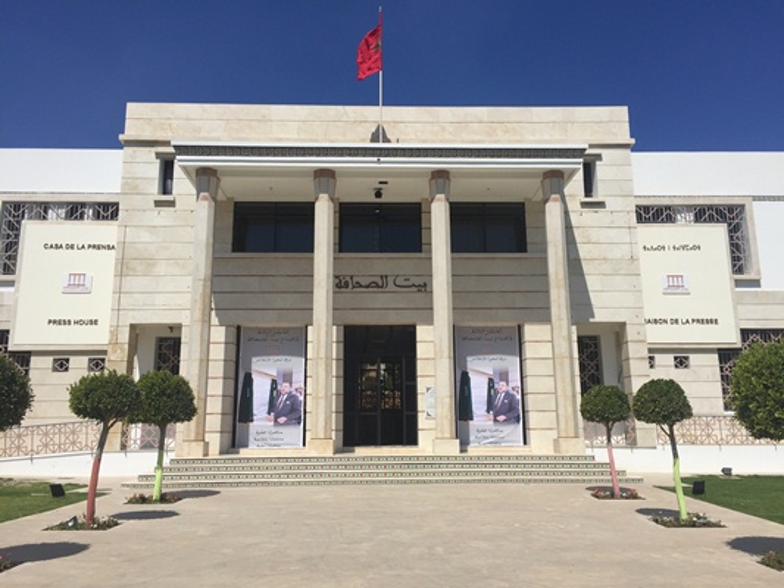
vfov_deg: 48.2
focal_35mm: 29
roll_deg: -0.3
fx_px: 657
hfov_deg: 61.6
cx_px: 392
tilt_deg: +12.5
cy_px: 294
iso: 32
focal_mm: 4.15
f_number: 2.2
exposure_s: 1/3968
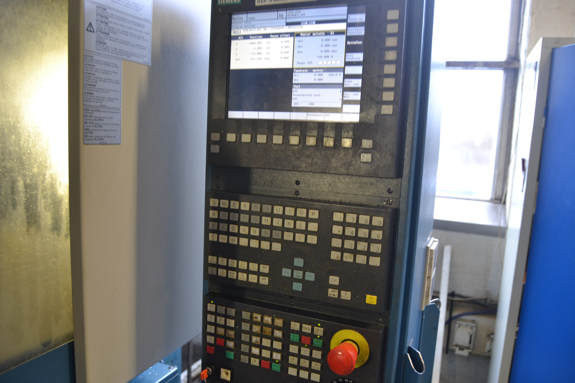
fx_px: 431
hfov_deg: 67.4
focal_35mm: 27
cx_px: 288
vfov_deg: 47.9
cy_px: 192
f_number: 3.5
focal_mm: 18
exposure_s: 1/20
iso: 400
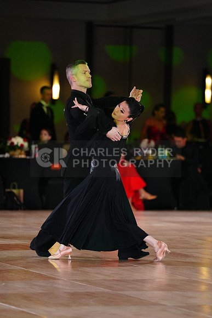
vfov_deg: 10.3
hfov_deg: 6.9
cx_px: 106
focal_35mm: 200
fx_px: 1765
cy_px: 159
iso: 2500
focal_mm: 200
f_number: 2.8
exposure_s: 1/400
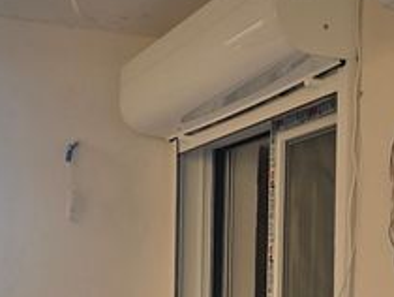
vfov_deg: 19.5
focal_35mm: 70
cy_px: 378
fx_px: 798
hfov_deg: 27.4
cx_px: 289
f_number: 1.8
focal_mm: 5.4
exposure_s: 1/1258
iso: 80
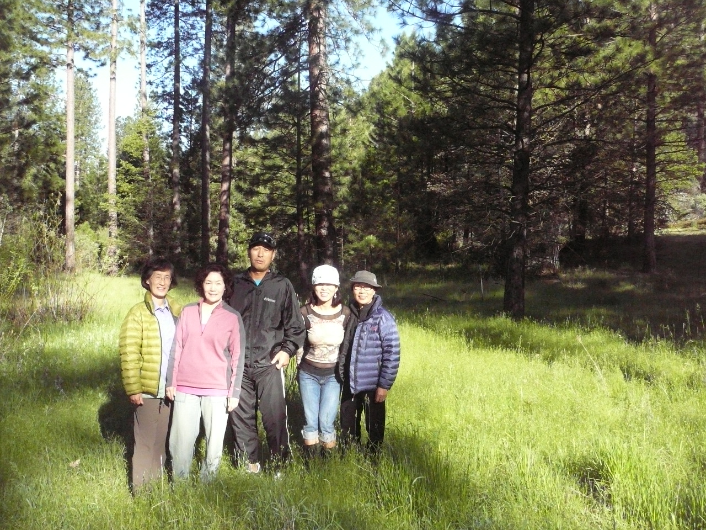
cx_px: 353
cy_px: 265
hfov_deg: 52.6
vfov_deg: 40.7
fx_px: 714
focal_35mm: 35
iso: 400
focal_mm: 5.2
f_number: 5
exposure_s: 1/500
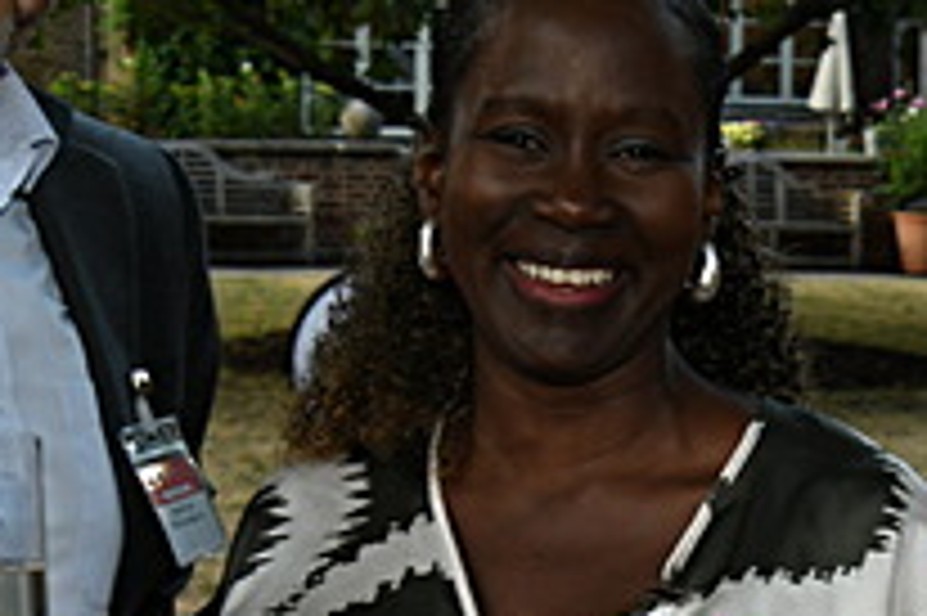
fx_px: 3499
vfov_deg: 10.0
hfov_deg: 14.9
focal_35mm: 136
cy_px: 623
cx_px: 837
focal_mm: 35
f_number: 8
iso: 400
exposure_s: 1/40
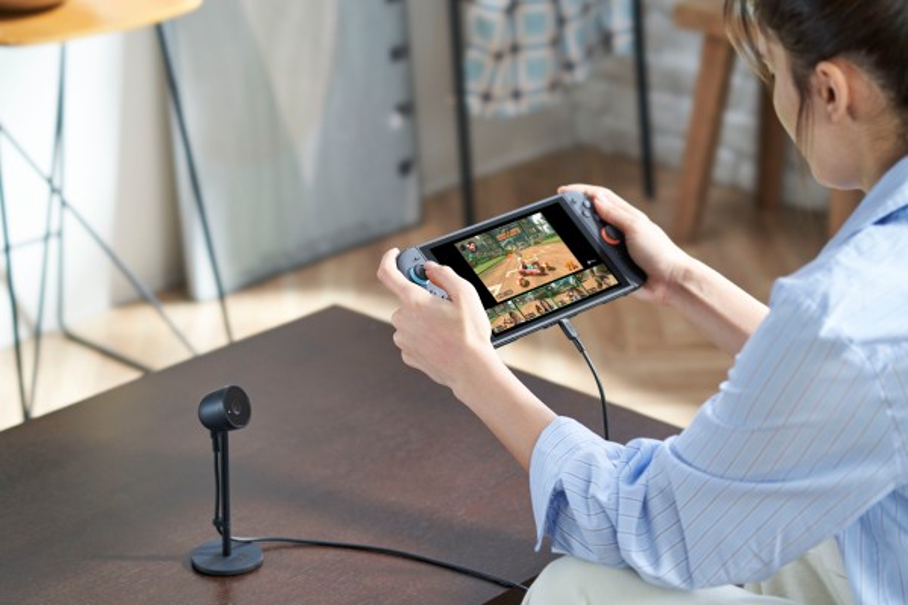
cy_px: 302
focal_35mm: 100
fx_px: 2522
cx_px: 454
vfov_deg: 13.7
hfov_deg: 20.4
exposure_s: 1/125
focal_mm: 100
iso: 1250
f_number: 5.6
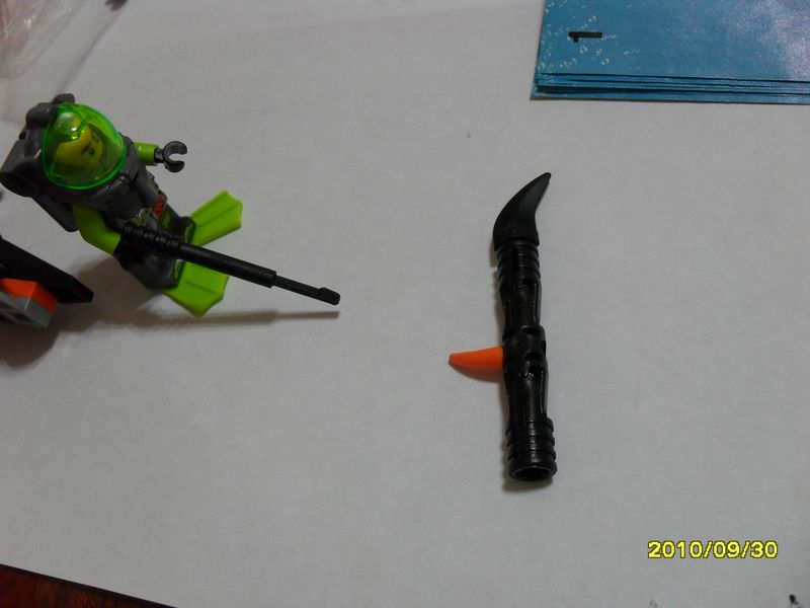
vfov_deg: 40.7
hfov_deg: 52.6
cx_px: 405
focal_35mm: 35
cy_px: 304
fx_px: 819
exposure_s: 1/45
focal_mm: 6.2
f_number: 2.8
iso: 200
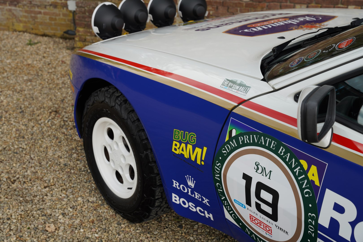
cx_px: 182
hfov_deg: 43.0
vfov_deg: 29.4
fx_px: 461
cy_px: 121
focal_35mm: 46
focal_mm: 45.7
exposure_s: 1/80
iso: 100
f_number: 5.6
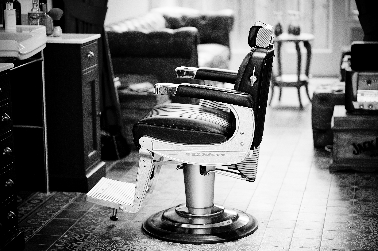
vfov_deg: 16.1
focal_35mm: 85
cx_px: 189
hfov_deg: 23.9
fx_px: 892
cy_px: 126
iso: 1000
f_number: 1.8
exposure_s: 1/250
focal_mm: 85
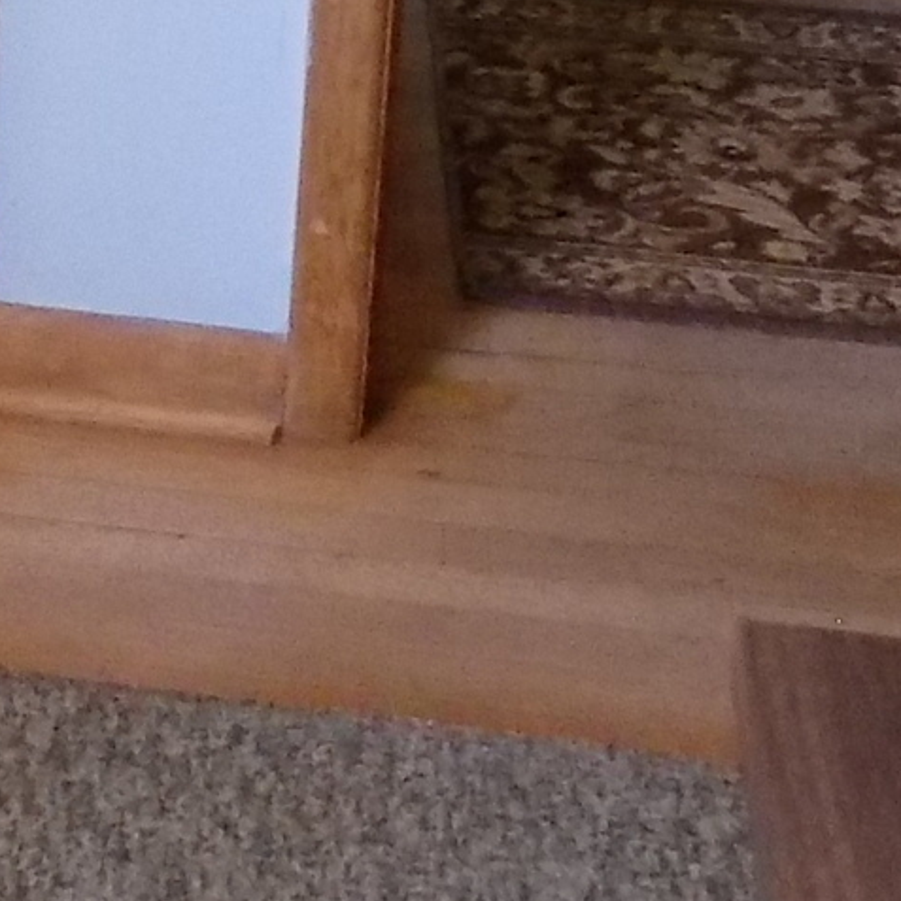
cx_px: -474
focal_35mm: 131
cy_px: -892
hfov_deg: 12.6
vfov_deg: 11.9
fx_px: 3858
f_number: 3.1
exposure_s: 1/10
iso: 400
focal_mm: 4
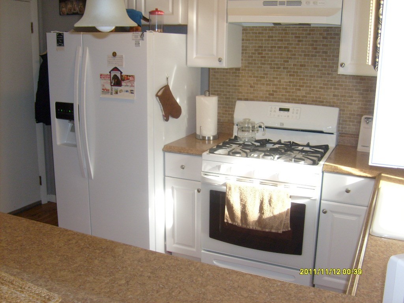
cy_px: 152
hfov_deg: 52.6
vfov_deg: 40.7
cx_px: 202
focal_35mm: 35
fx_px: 408
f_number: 2.8
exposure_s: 1/45
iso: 100
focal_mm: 5.8
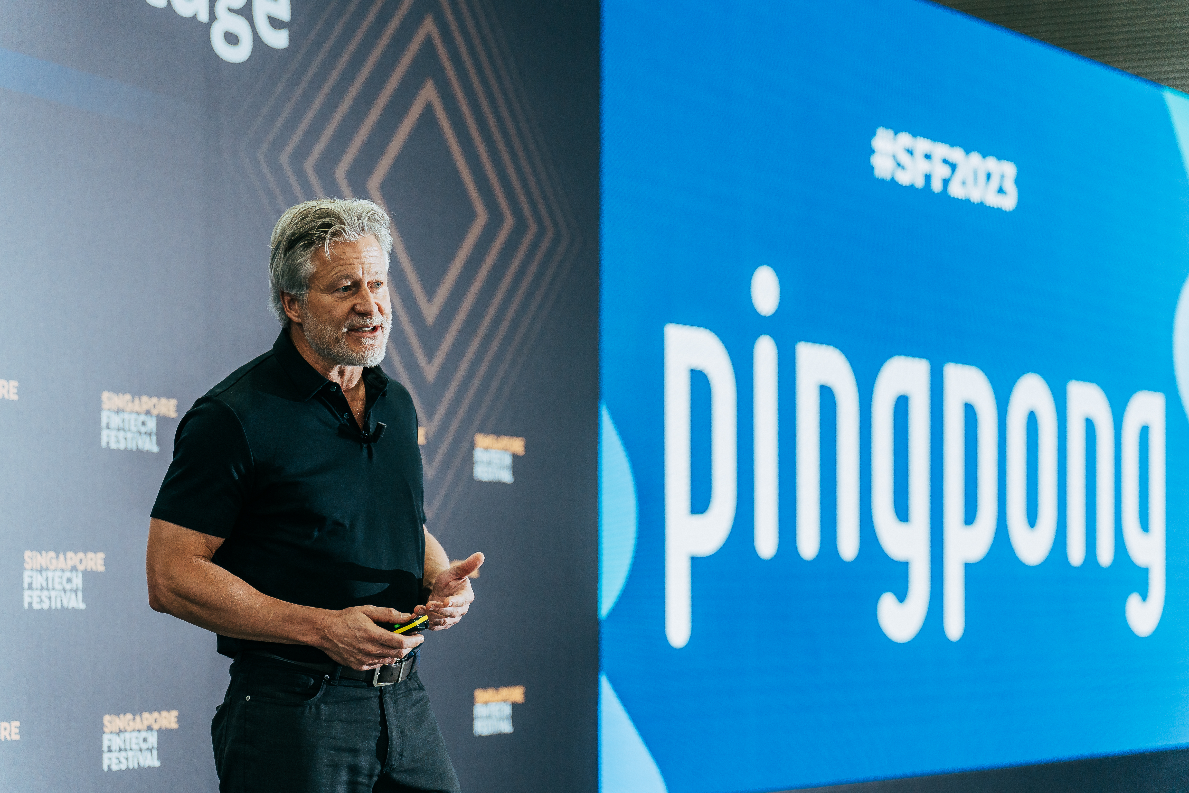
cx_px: 594
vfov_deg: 17.3
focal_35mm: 79
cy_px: 396
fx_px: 2609
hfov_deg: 25.7
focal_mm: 79
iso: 640
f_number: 2.5
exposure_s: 1/250
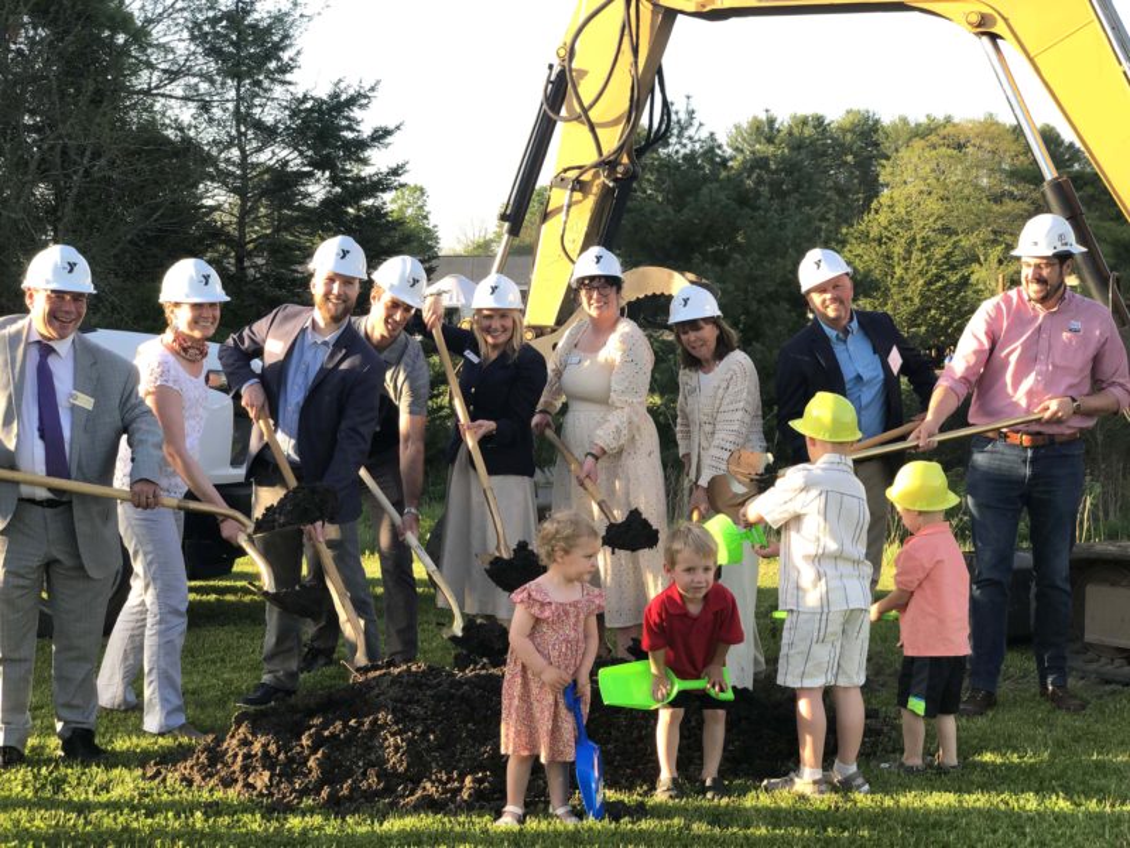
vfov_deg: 28.0
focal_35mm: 52
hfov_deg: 36.8
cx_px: 565
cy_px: 424
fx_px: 1697
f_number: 2.4
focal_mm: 6
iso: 16
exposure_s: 1/141
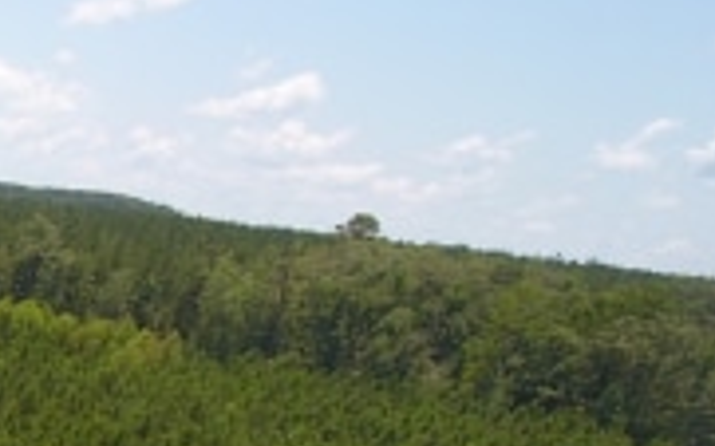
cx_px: -486
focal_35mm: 75
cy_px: 750
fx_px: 1461
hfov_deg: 21.0
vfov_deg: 15.4
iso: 100
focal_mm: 3.61
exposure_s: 1/643
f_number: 2.8
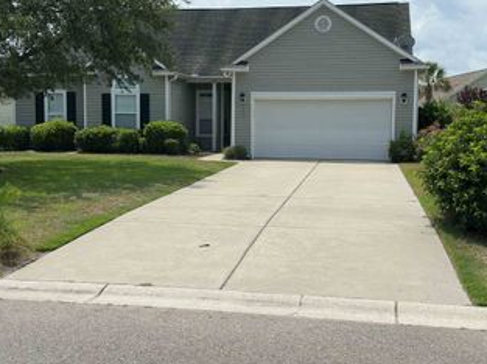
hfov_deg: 39.7
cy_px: 164
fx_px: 675
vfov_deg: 30.2
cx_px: 235
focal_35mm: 48
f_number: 1.78
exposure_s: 1/9434
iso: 100
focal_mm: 6.86
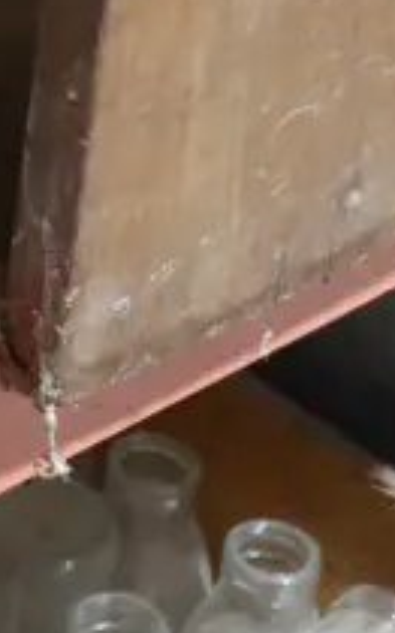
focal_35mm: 176
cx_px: -597
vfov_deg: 11.6
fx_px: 3036
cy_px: -161
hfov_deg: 7.0
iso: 1250
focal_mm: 17
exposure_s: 1/60
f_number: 4
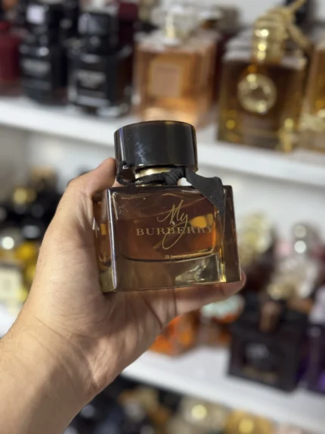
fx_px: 601
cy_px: 217
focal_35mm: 48
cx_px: 162
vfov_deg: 39.6
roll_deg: -5.2
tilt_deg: -29.6
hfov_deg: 30.3
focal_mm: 6.76
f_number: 1.78
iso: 200
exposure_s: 1/50
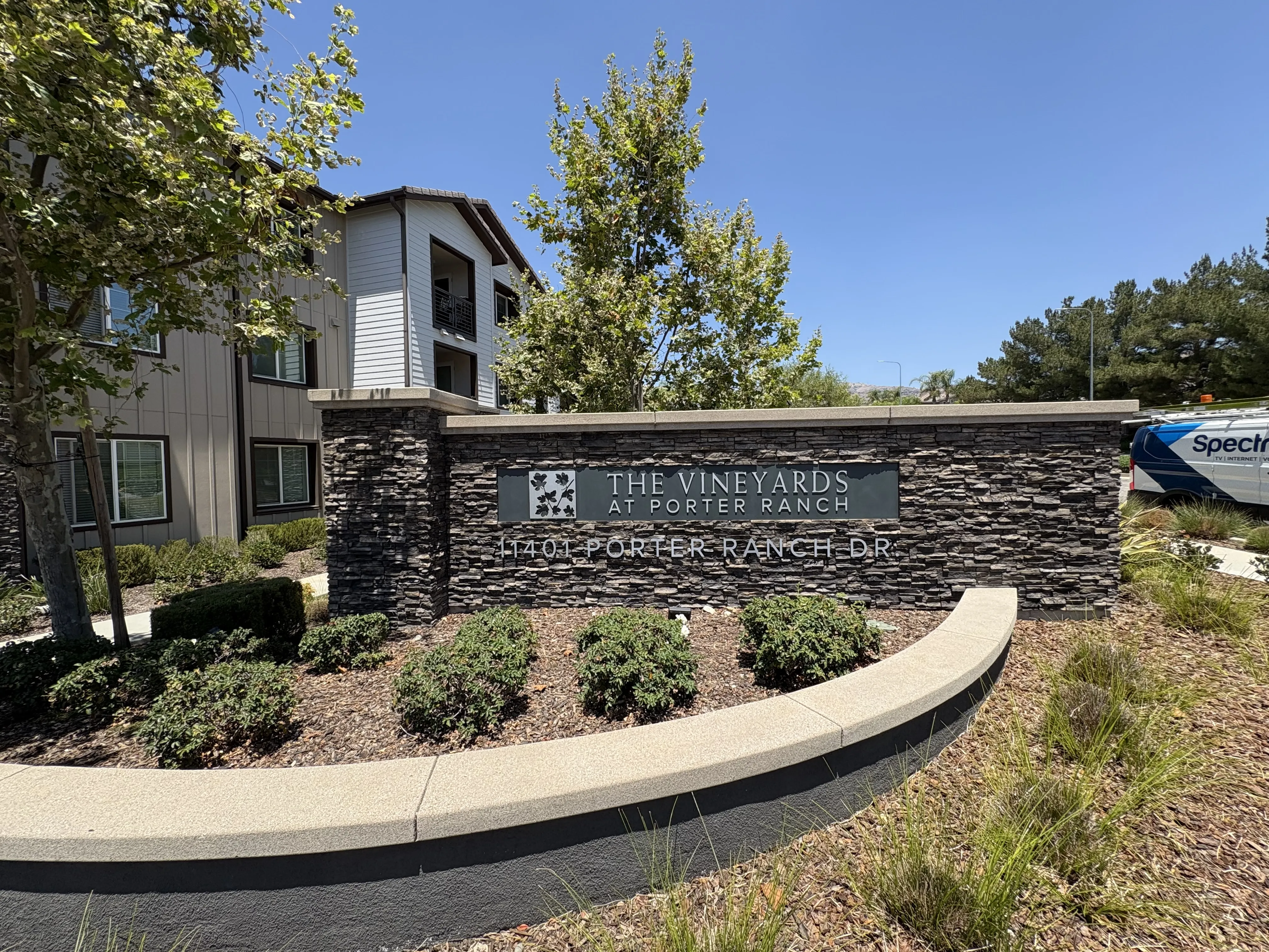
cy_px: 476
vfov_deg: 85.7
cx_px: 634
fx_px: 513
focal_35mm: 14
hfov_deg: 102.1
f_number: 2.2
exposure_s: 1/980
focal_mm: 2.22
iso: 40
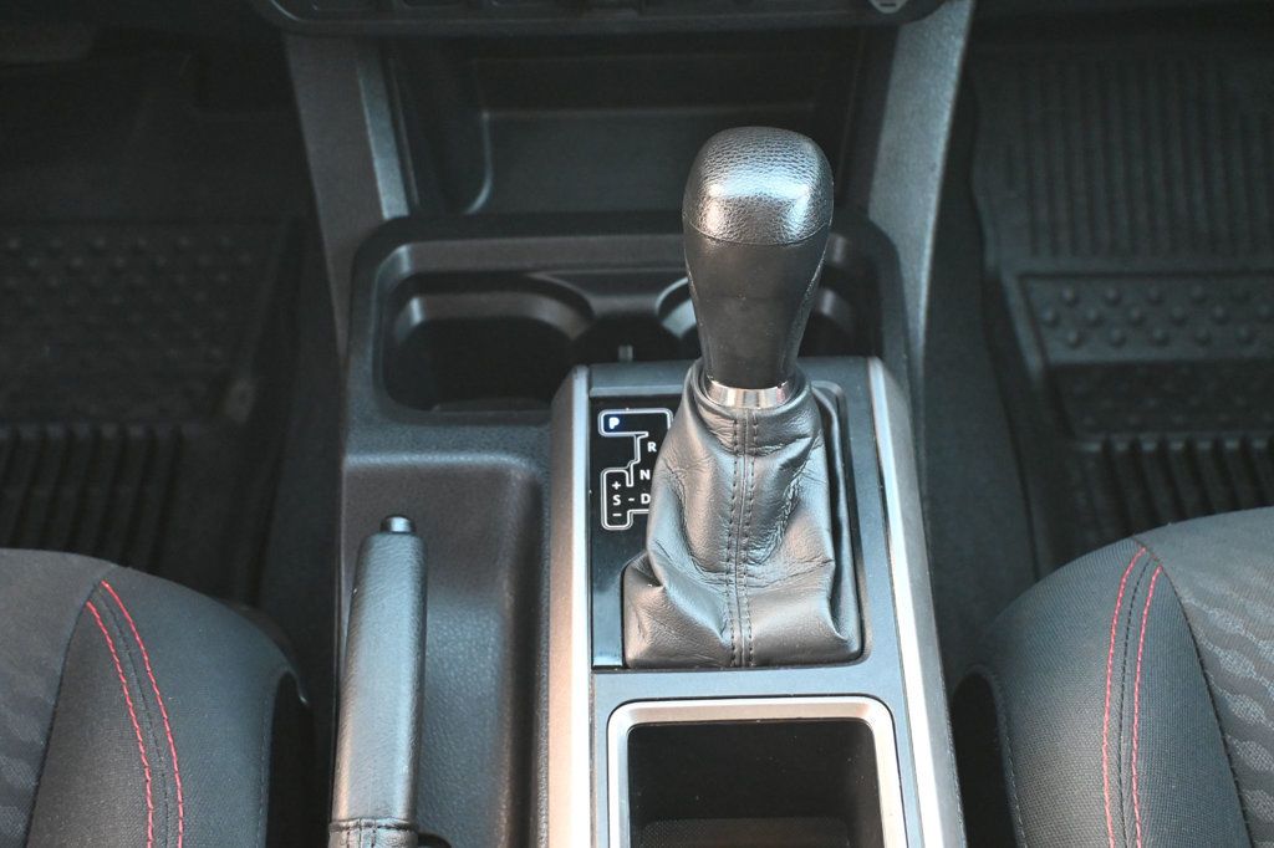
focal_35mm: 51
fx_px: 1804
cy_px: 424
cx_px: 637
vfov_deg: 26.5
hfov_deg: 38.9
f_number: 5
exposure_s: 1/60
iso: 3600
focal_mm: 34
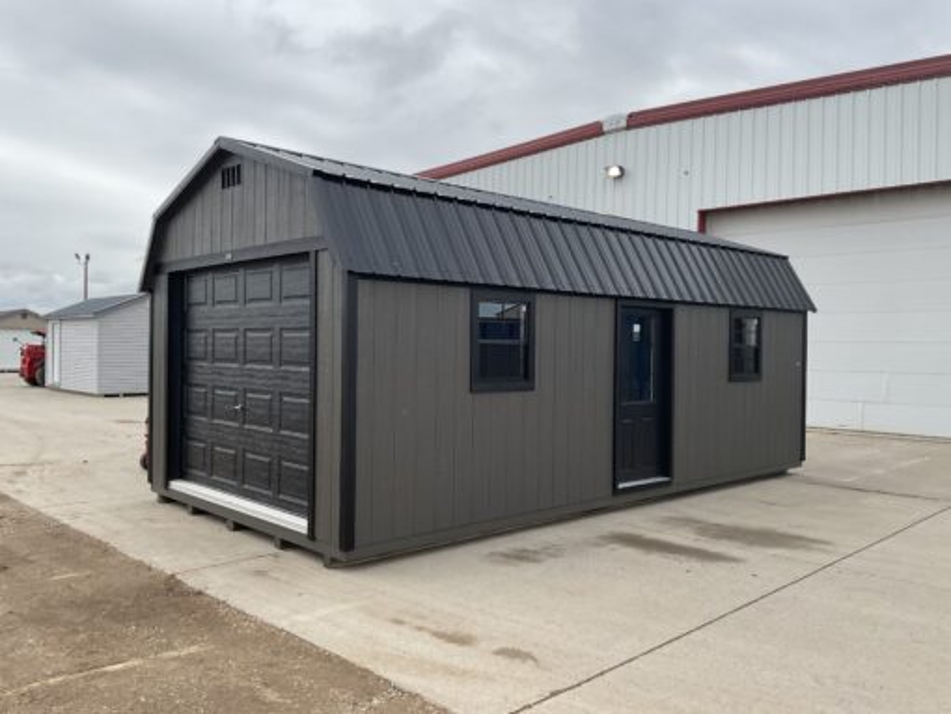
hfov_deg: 61.6
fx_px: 797
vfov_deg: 48.3
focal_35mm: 29
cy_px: 357
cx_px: 476
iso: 16
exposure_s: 1/1195
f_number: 1.8
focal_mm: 3
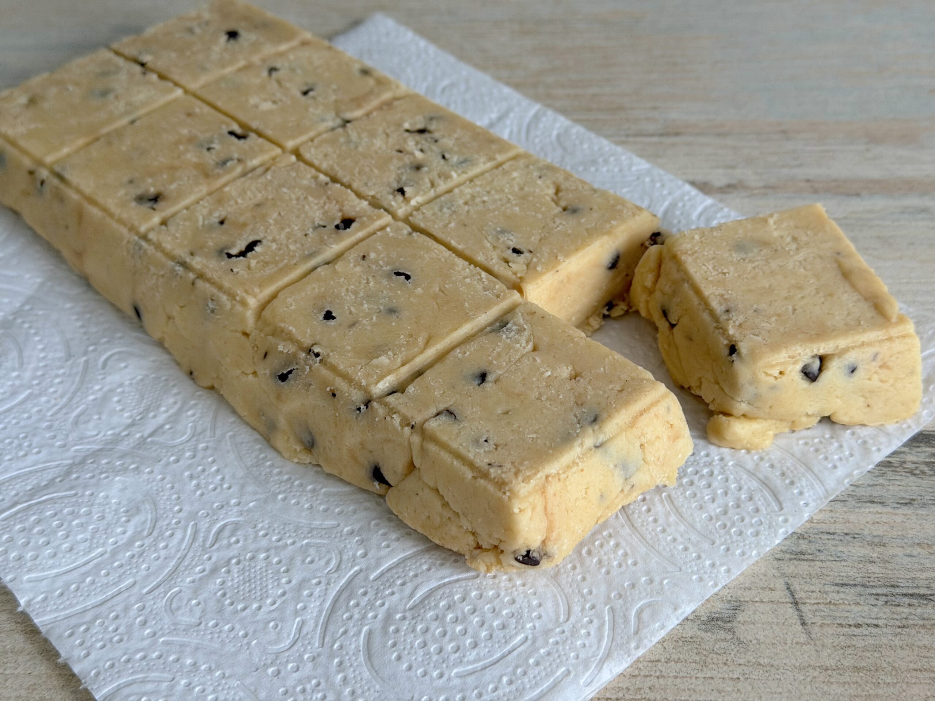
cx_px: 468
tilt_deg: -41.8
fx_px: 1297
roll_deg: +3.5
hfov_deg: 39.7
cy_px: 350
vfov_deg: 30.3
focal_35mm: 48
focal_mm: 6.76
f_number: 1.78
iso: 250
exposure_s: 1/60
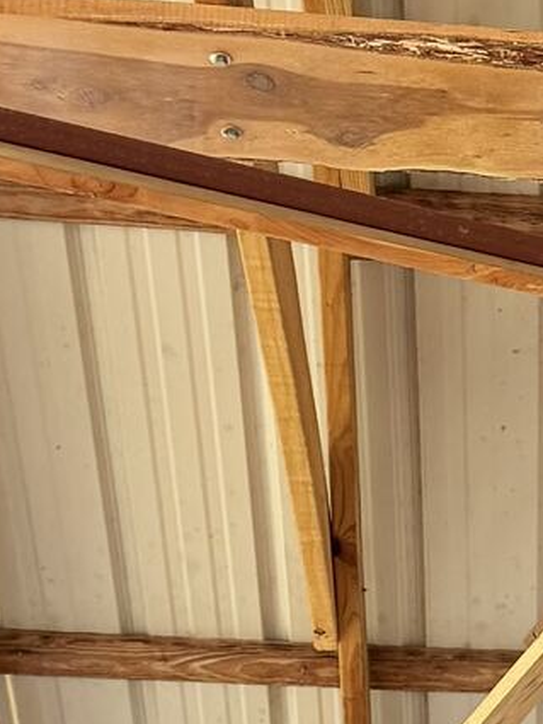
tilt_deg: +23.0
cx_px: 911
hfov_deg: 10.8
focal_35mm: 130
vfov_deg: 14.9
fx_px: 2718
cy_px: 756
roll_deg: +1.3
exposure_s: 1/488
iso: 100
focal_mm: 6.76
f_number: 1.78
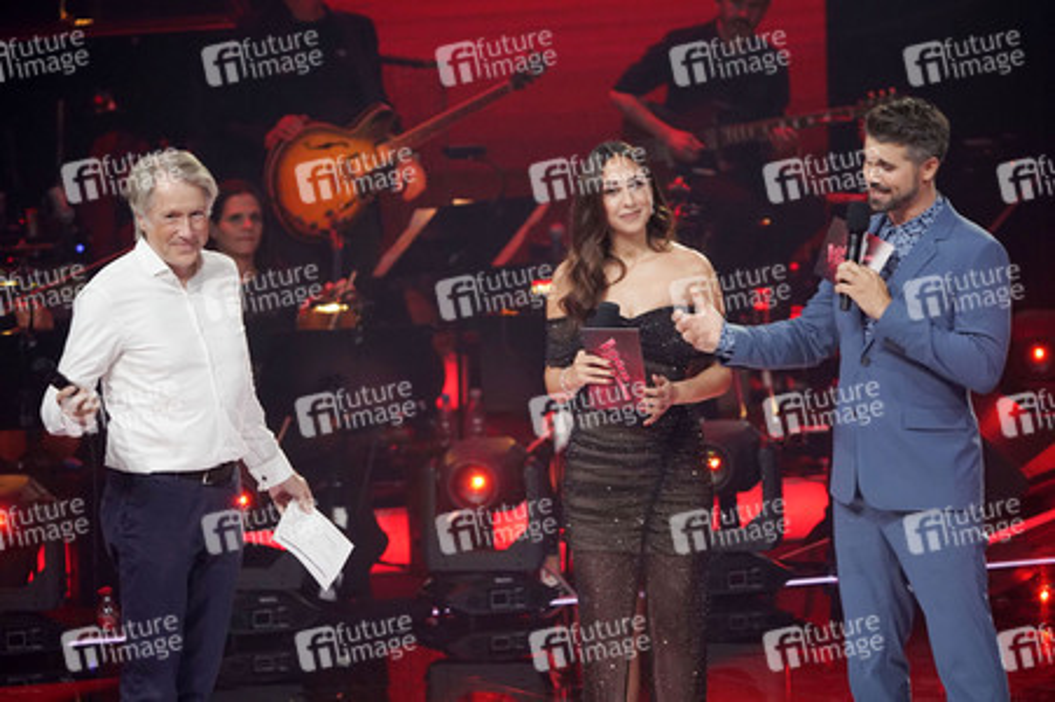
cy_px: 351
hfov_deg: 5.8
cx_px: 528
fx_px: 10425
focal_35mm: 356
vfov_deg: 3.9
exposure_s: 1/125
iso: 5000
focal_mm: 356
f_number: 6.3
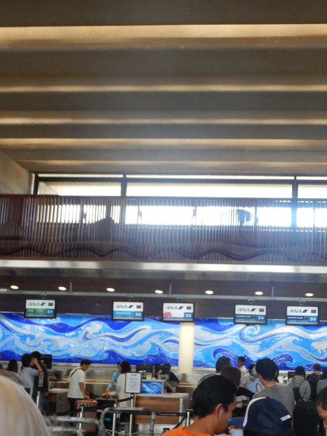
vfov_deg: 35.5
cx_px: 223
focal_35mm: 54
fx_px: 680
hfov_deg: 26.8
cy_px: 220
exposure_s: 1/30
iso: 400
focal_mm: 7.2
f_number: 4.2
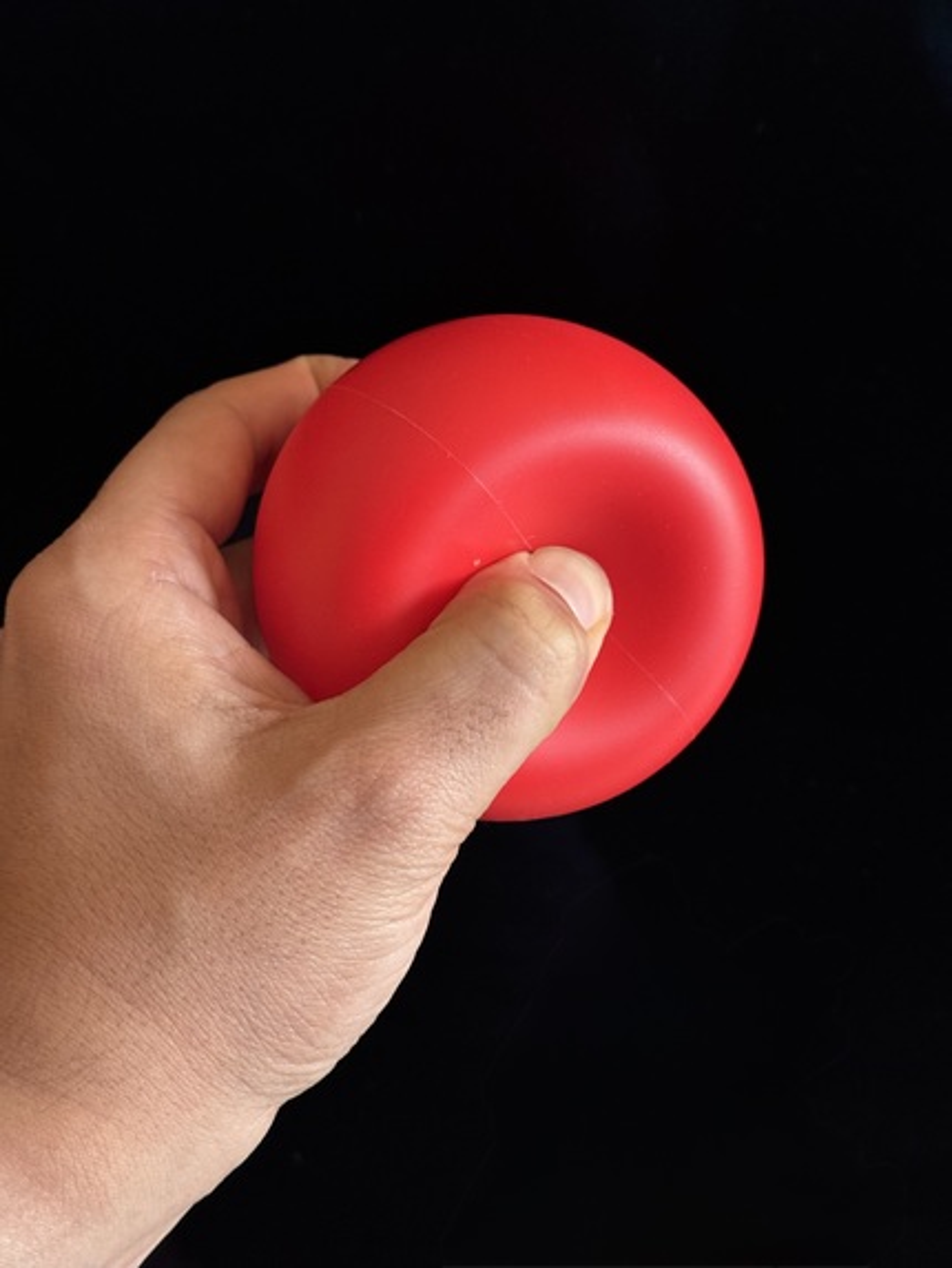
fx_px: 1759
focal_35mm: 48
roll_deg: +5.8
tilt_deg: -31.0
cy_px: 634
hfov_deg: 30.3
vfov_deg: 39.6
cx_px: 476
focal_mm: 6.76
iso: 250
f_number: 1.78
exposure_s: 1/47
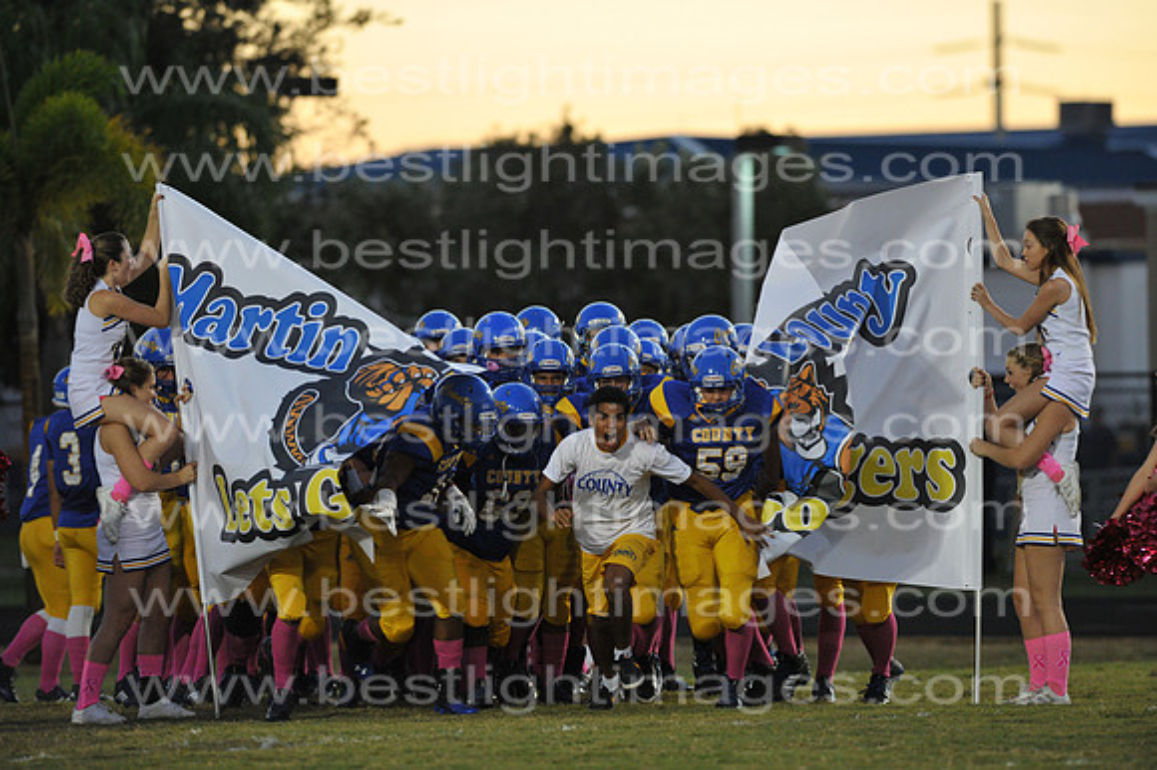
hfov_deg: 6.9
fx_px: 9636
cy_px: 385
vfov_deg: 4.6
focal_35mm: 300
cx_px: 578
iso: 3200
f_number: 4
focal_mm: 300
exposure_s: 1/640
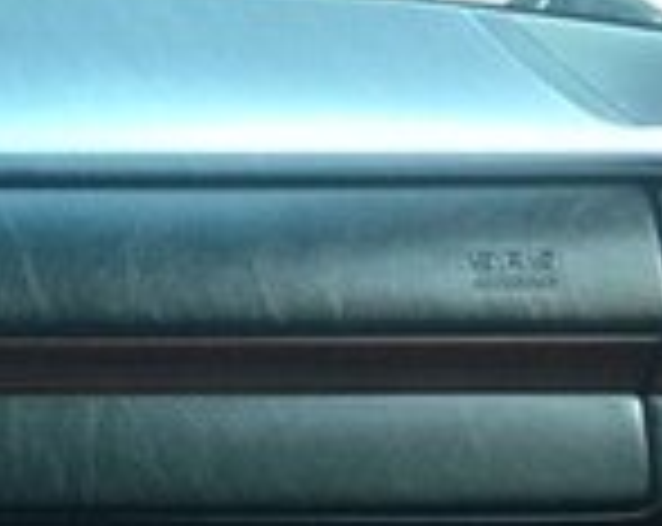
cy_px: 353
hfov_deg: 11.9
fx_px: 2835
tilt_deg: -12.2
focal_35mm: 145
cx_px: -648
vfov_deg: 10.6
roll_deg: -1.4
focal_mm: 4.12
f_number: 2.4
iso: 125
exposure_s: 1/20
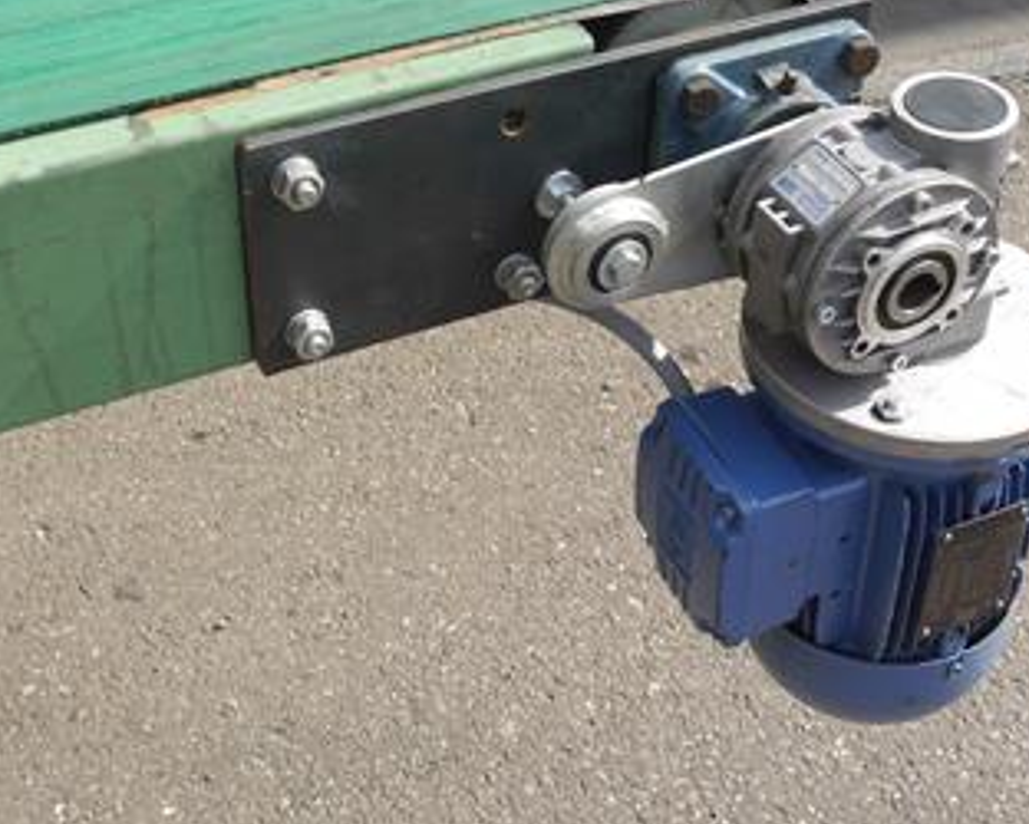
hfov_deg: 33.5
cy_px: 247
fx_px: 1707
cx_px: 444
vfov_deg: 26.9
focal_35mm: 56
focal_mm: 14
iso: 160
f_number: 6.3
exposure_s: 1/320
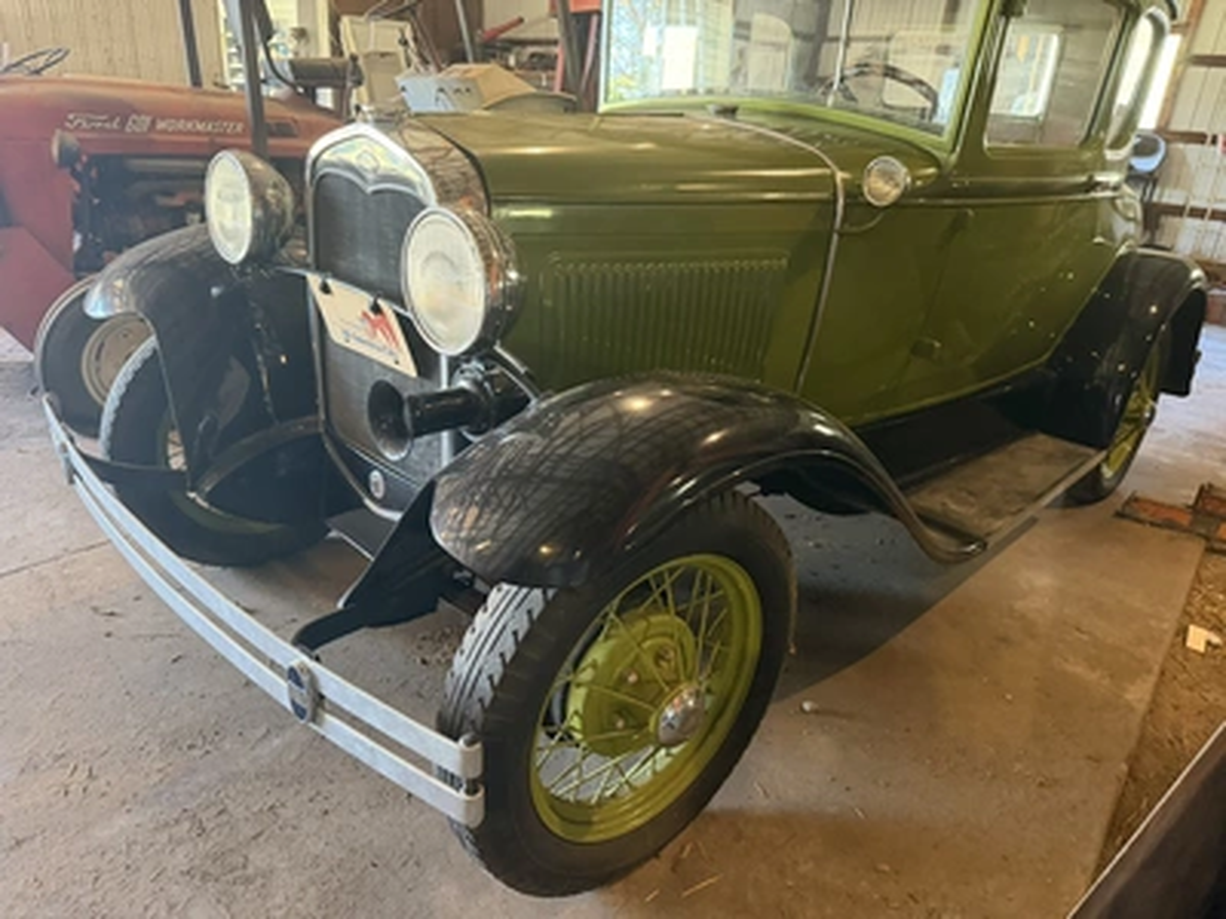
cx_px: 613
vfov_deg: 56.8
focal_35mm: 24
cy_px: 460
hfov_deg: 71.6
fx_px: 850
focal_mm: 6.76
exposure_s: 1/40
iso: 800
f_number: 1.78
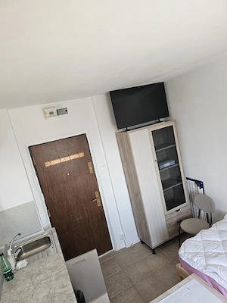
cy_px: 152
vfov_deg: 73.9
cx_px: 114
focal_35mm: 23
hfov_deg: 58.9
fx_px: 201
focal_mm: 6.3
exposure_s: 1/192
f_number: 1.7
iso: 160
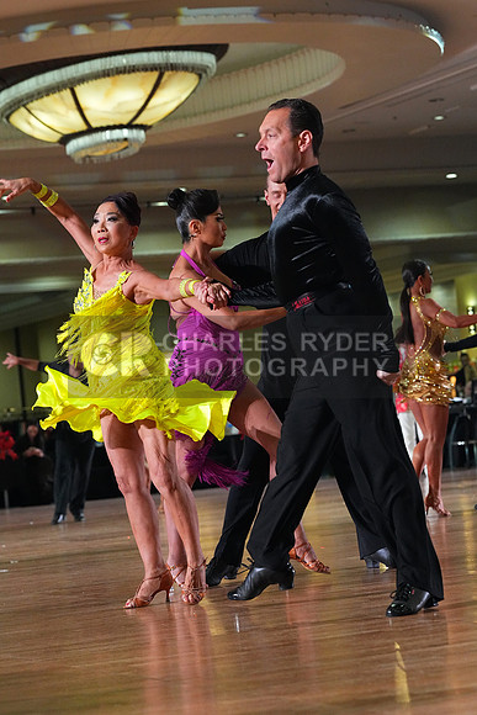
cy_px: 358
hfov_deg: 11.8
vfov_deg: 17.6
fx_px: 2304
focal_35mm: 116
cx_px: 238
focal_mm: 116
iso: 8000
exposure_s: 1/400
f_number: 5.6
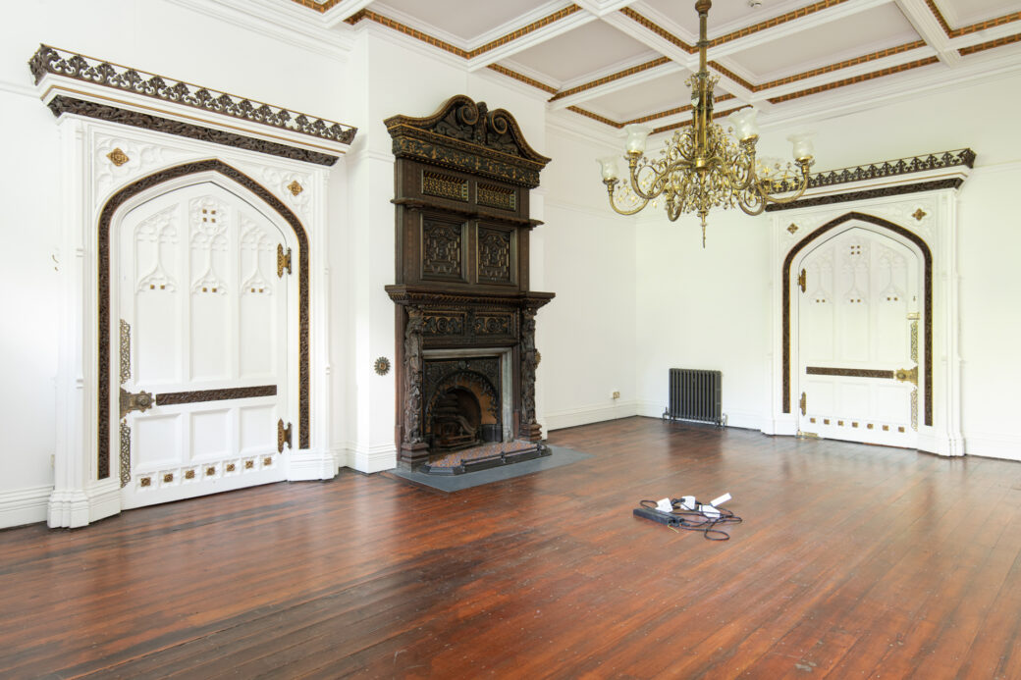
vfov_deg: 57.2
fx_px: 624
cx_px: 510
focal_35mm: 22
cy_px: 340
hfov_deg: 78.6
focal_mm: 22
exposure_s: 2.5
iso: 400
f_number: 8
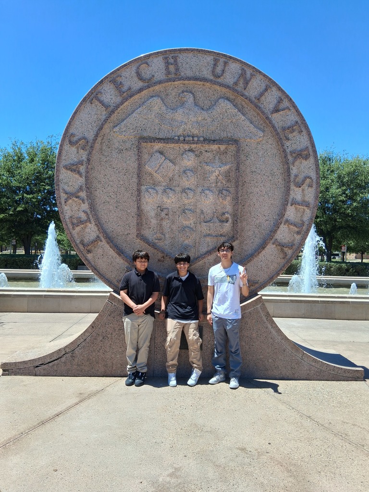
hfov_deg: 53.1
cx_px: 184
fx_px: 370
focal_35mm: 26
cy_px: 246
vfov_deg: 67.3
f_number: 1.8
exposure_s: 1/424
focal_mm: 3.98
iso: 25
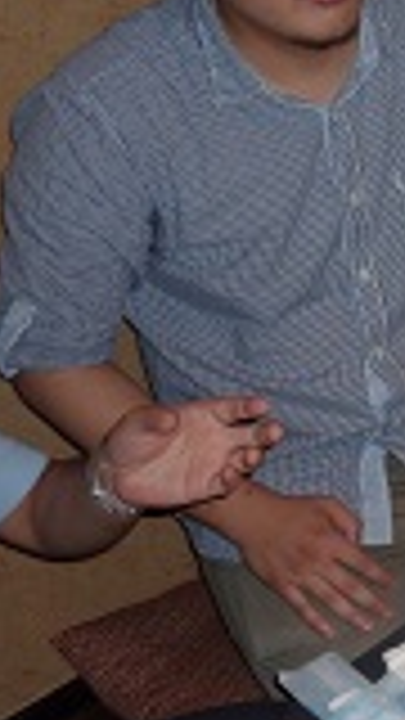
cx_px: 772
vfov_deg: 33.8
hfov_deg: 15.9
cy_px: 396
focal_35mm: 62
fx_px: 1184
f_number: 3.3
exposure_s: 1/30
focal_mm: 4.1
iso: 100
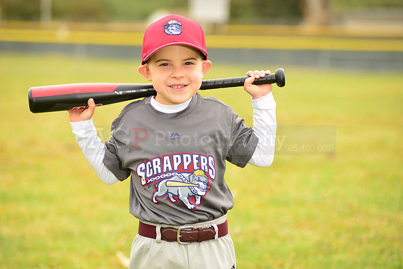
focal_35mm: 170
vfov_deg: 8.1
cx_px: 202
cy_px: 134
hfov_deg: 12.1
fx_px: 1903
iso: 160
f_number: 5.6
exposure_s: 1/250
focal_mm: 170
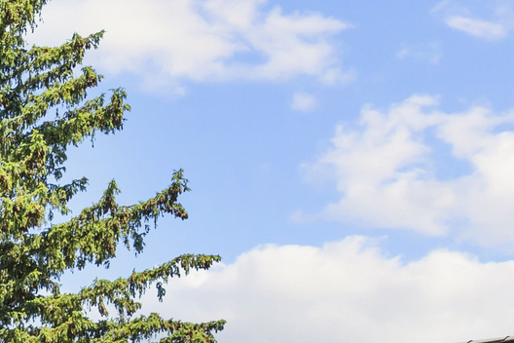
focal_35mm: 192
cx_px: -340
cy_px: 874
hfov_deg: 10.2
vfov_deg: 6.7
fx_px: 2741
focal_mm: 33
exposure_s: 1/50
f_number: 9
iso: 250
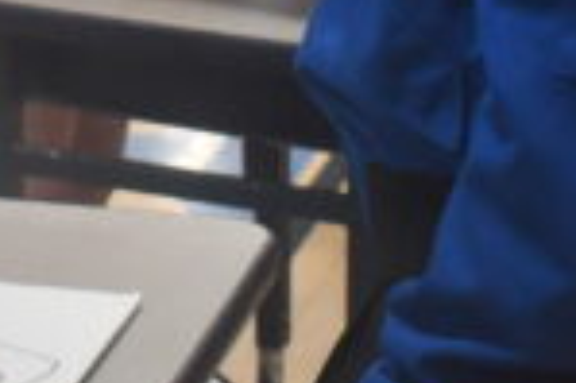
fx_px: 3308
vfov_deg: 6.5
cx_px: -222
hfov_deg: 9.7
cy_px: -174
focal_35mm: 207
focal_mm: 27
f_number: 4.5
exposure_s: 1/60
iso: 1250
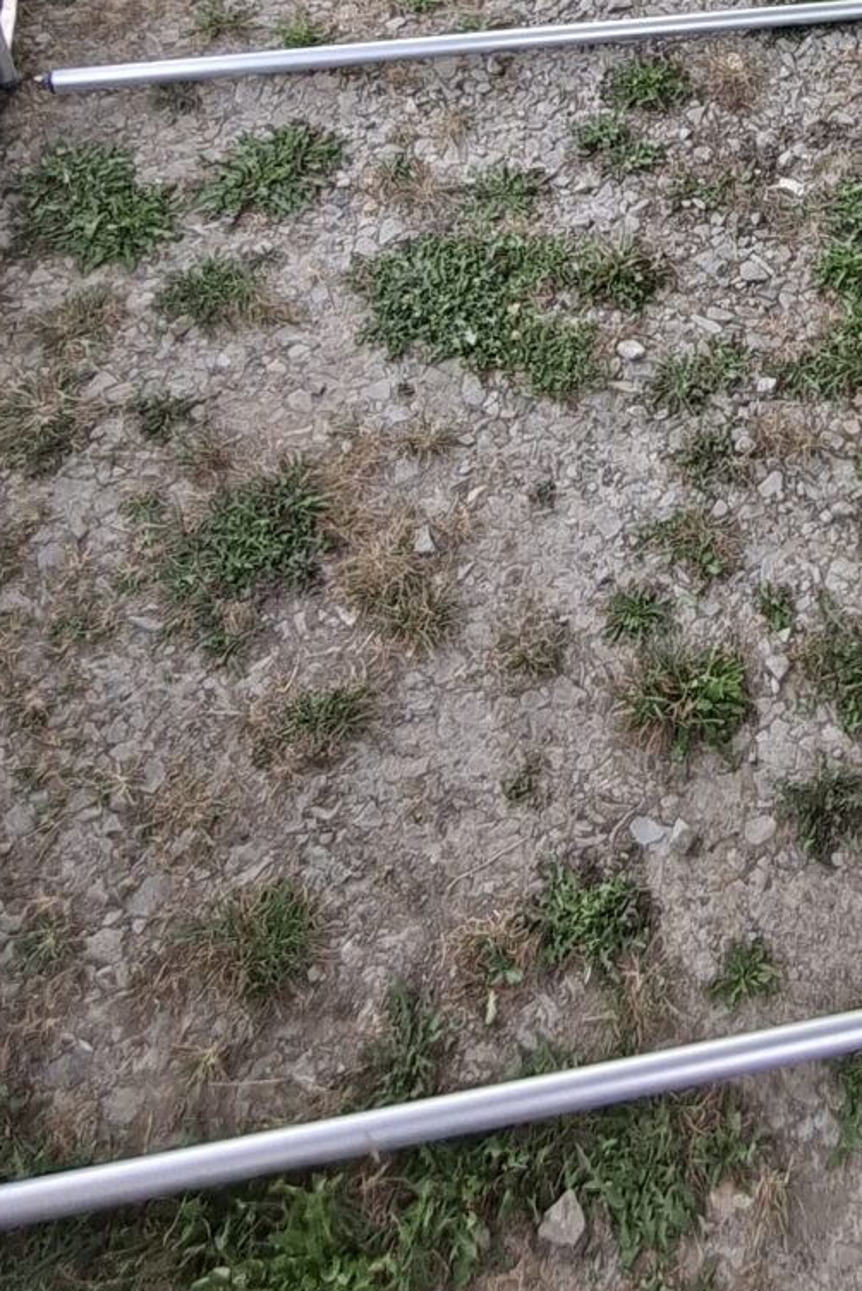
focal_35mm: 46
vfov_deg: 38.5
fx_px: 1651
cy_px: 39
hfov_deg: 26.9
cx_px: 943
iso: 64
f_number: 2.2
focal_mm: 1.74
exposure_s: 1/120
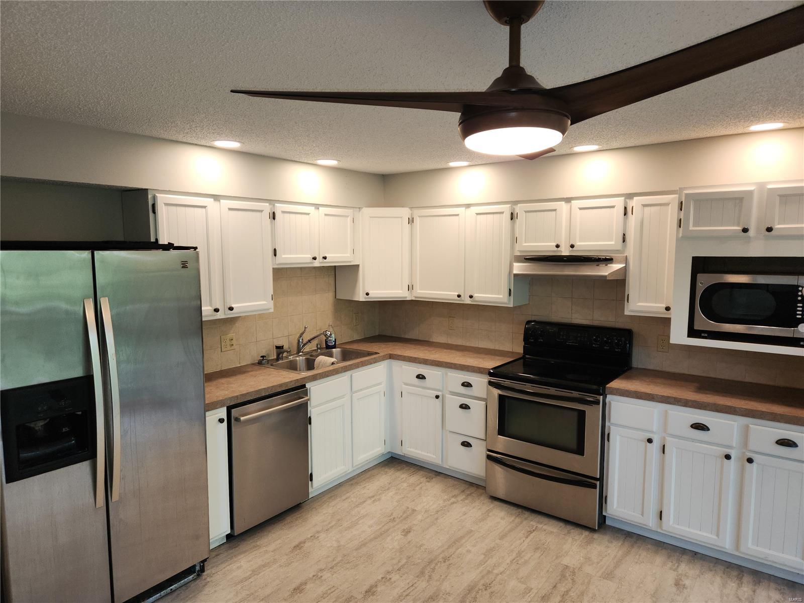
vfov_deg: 58.9
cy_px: 302
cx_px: 402
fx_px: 534
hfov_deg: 73.9
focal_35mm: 23
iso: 40
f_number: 1.8
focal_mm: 5.4
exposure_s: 1/60
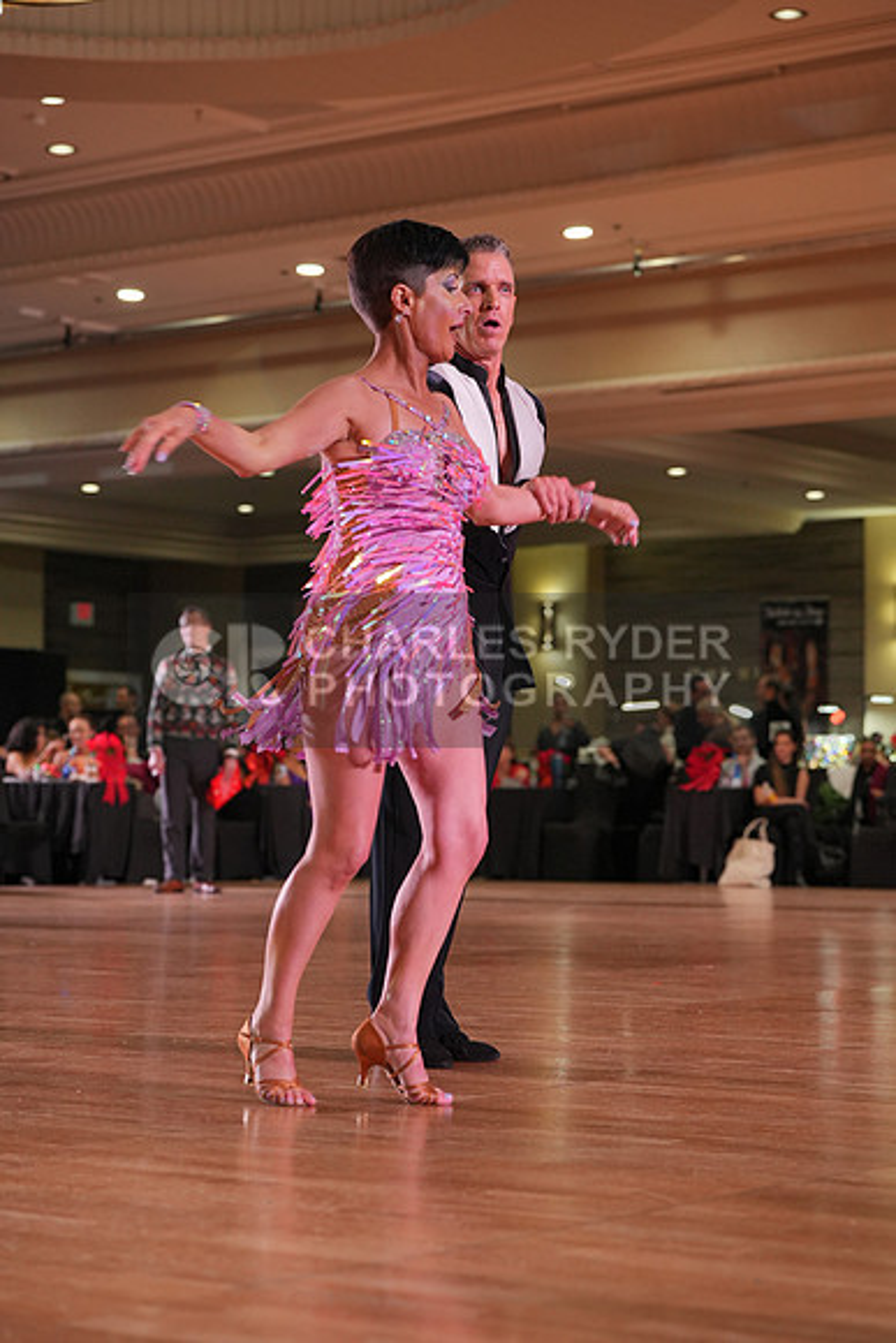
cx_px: 448
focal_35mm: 76
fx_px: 2835
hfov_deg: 18.0
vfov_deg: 26.6
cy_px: 672
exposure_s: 1/400
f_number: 4
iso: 1600
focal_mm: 76
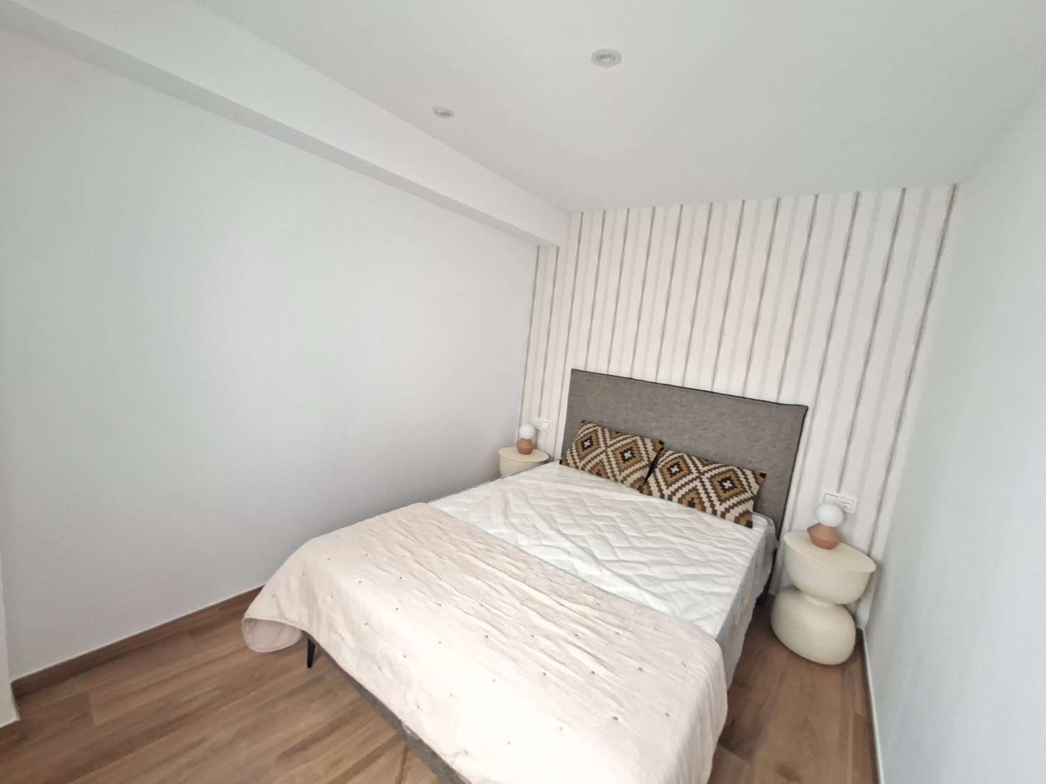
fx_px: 393
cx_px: 523
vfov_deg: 89.9
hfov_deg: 106.2
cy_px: 392
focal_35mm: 13
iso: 200
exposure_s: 1/40
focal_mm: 1.74
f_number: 2.2
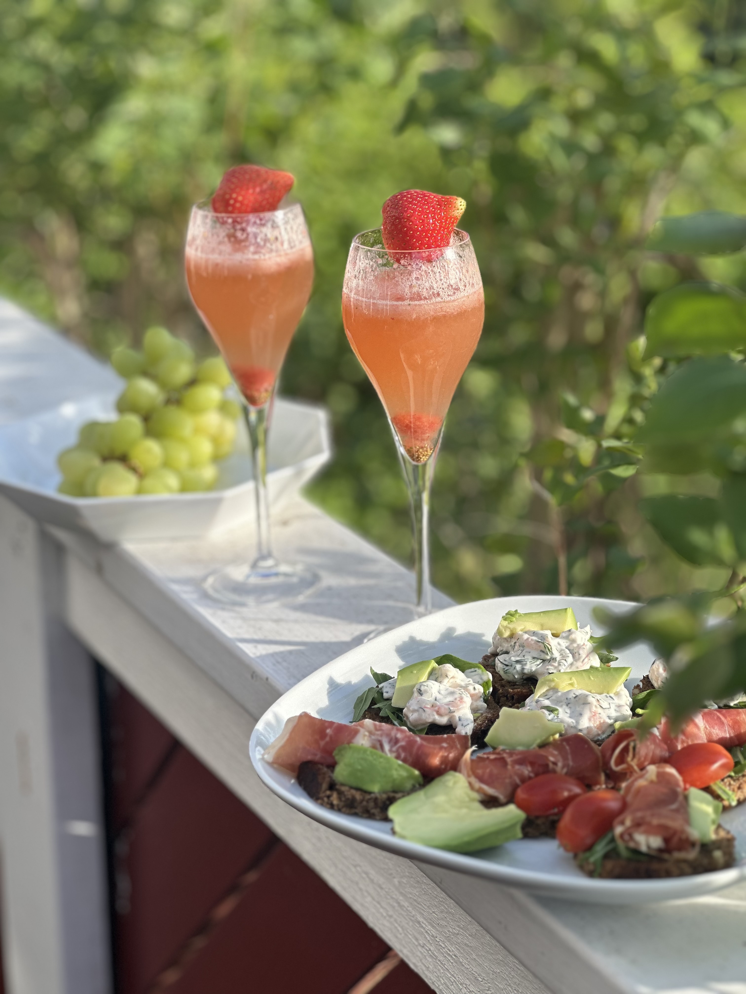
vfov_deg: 25.3
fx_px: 2213
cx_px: 373
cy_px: 497
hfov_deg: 19.1
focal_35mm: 77
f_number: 2.8
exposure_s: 1/137
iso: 20
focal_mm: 9
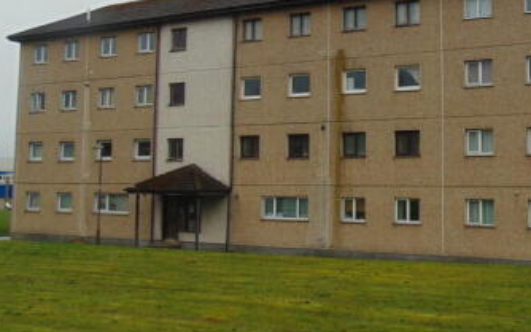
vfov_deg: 25.7
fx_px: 724
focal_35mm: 50
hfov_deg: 39.5
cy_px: 104
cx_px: 378
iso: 80
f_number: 3
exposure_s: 1/200
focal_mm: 4.9
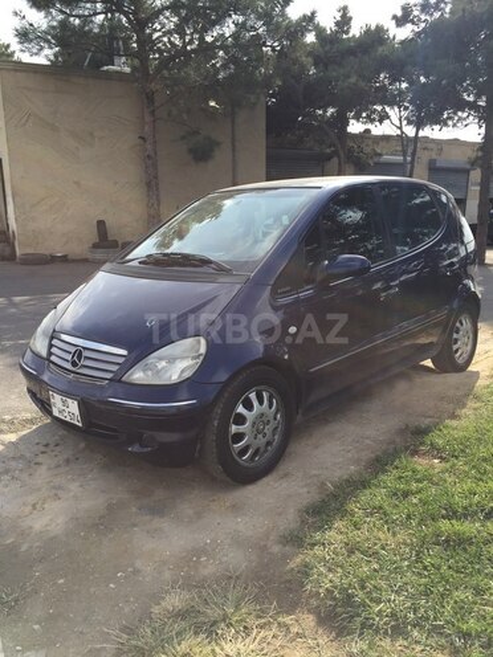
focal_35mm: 29
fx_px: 551
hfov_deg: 48.2
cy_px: 328
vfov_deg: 61.7
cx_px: 246
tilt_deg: -13.4
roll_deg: +0.4
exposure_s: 1/860
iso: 32
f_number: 2.2
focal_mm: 4.15
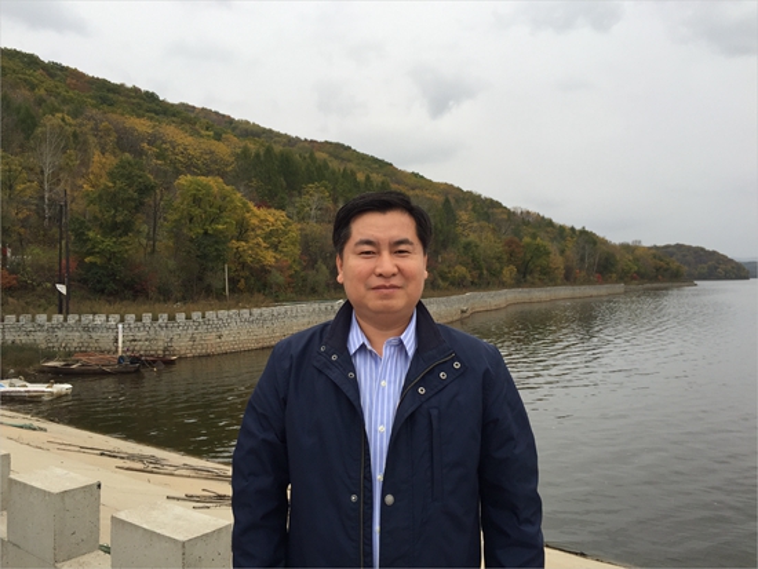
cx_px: 379
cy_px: 284
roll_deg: -1.2
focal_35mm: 29
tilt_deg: +1.0
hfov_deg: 61.6
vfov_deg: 48.3
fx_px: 635
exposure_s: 1/482
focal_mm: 4.15
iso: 32
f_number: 2.2
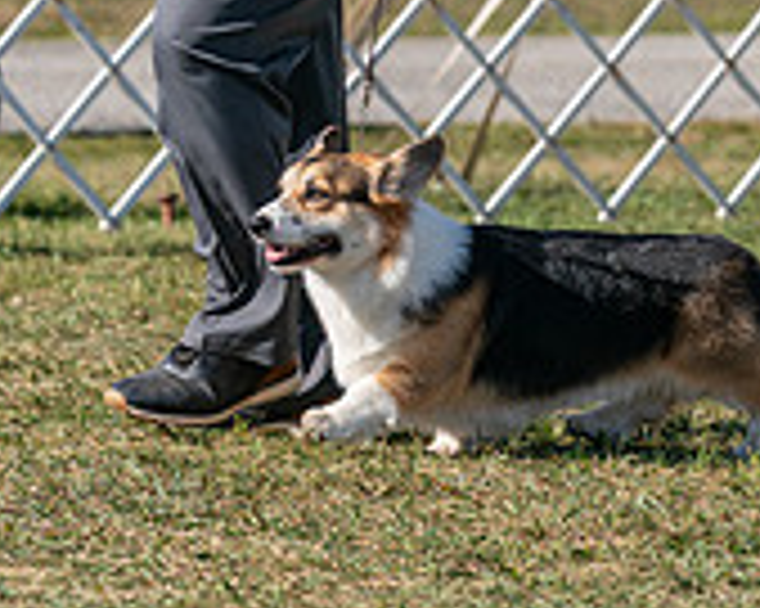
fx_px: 10611
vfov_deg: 3.3
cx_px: 623
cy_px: -104
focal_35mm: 472
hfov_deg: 4.1
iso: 125
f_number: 4.5
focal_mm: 126
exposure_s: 1/1250
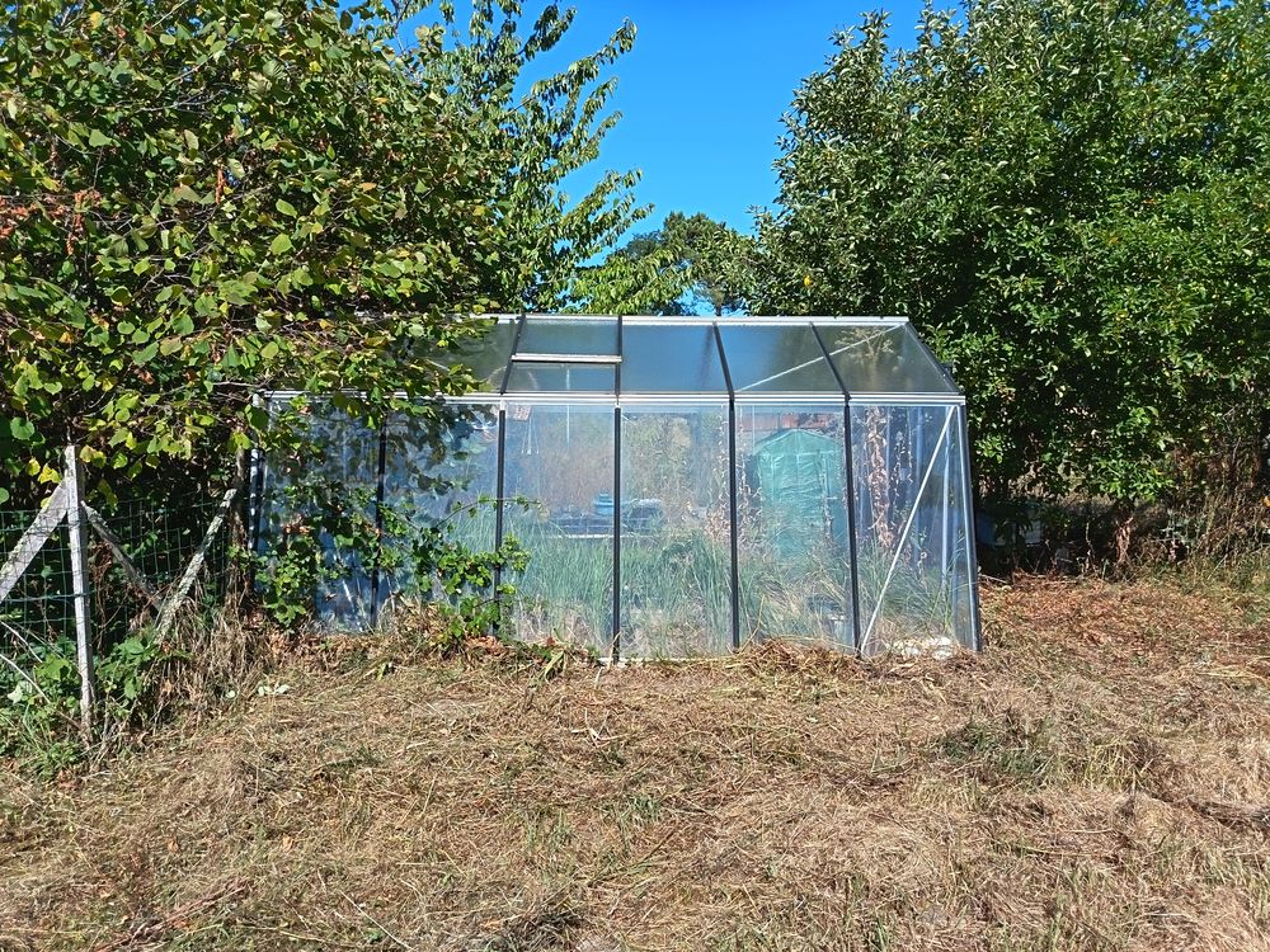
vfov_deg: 56.8
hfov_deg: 71.6
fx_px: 881
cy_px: 476
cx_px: 635
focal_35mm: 24
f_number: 1.75
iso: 101
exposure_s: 1/752
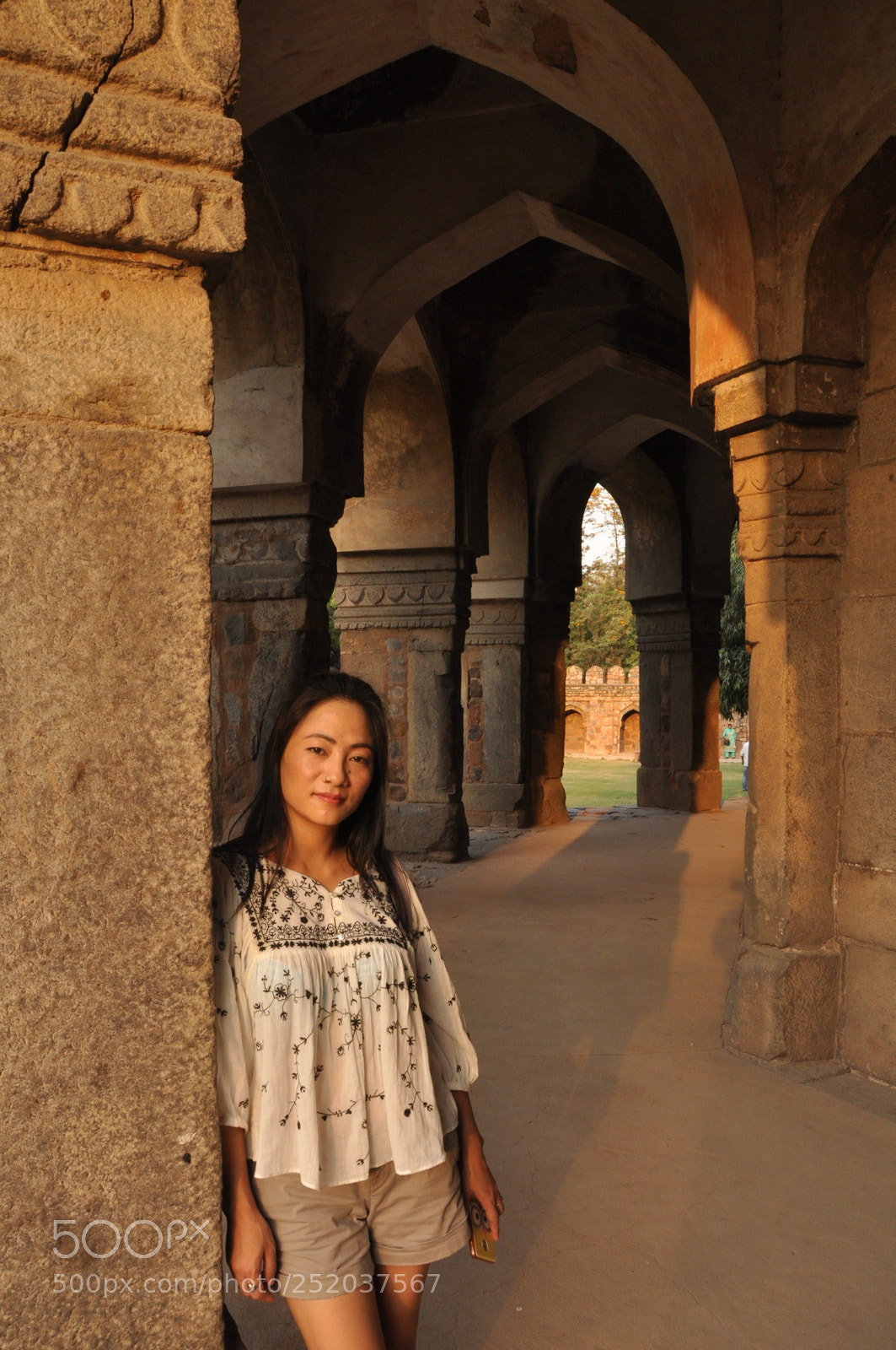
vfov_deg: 67.4
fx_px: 1010
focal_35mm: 27
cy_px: 675
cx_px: 448
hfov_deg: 47.8
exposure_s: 1/60
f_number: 10
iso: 640
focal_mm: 18
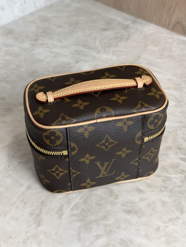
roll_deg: +0.8
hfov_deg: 30.3
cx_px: 93
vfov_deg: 39.7
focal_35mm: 48
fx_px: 344
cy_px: 124
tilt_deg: -44.0
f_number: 1.78
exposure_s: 1/120
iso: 80
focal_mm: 6.76
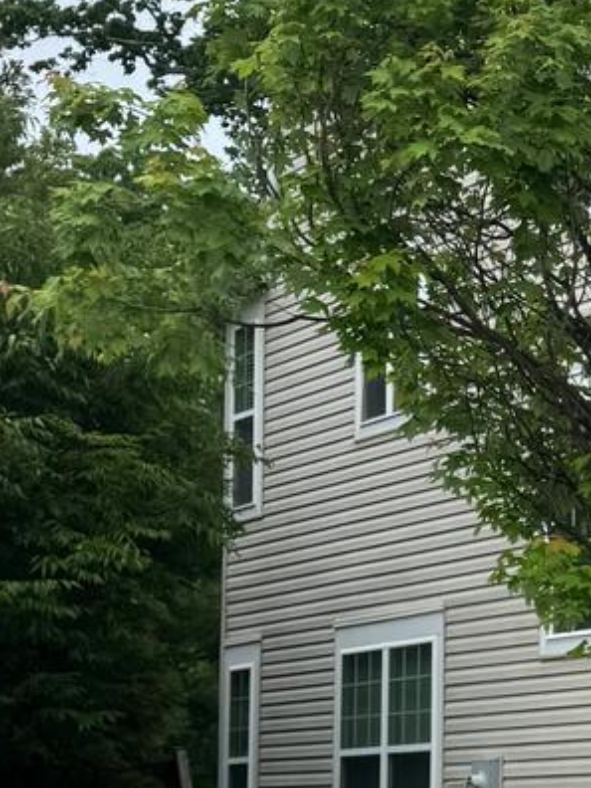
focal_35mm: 93
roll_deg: +1.3
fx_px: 2117
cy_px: 579
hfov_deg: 14.0
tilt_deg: +5.0
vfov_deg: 20.9
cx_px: 1092
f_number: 1.78
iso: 80
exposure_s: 1/1980
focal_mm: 6.76
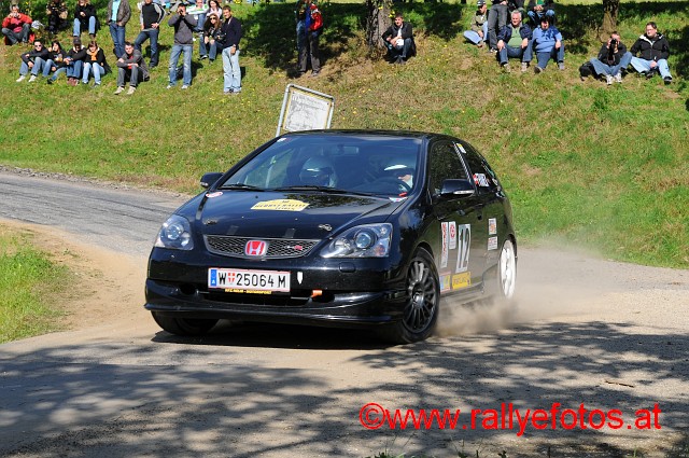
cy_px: 229
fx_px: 1577
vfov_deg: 16.5
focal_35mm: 82
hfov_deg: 24.6
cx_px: 344
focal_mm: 55
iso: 200
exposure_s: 1/320
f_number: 9
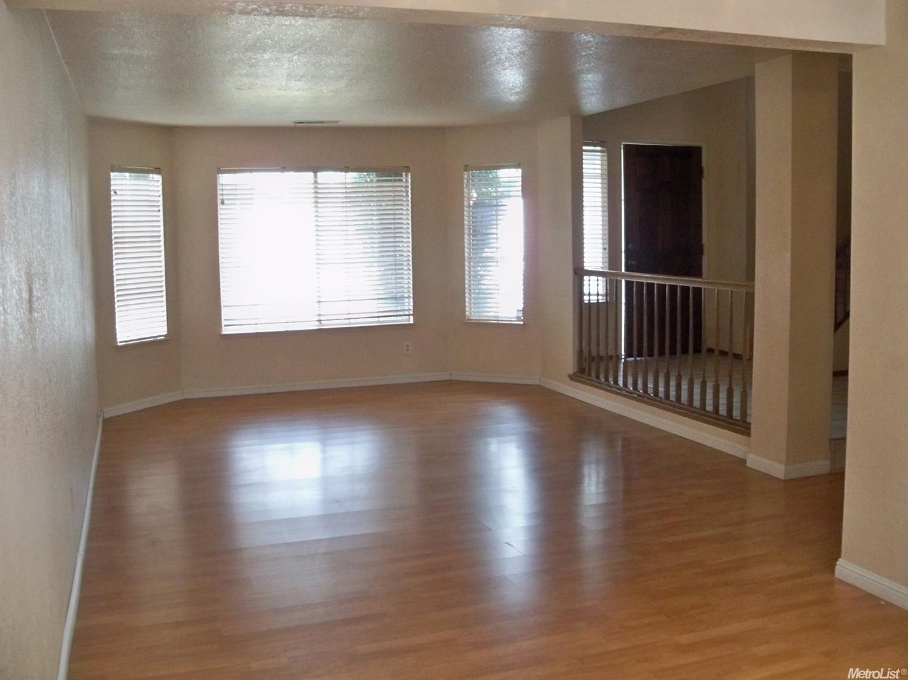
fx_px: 918
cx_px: 454
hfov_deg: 52.6
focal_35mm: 35
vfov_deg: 40.7
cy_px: 340
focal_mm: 6.2
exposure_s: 1/30
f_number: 3.5
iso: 400
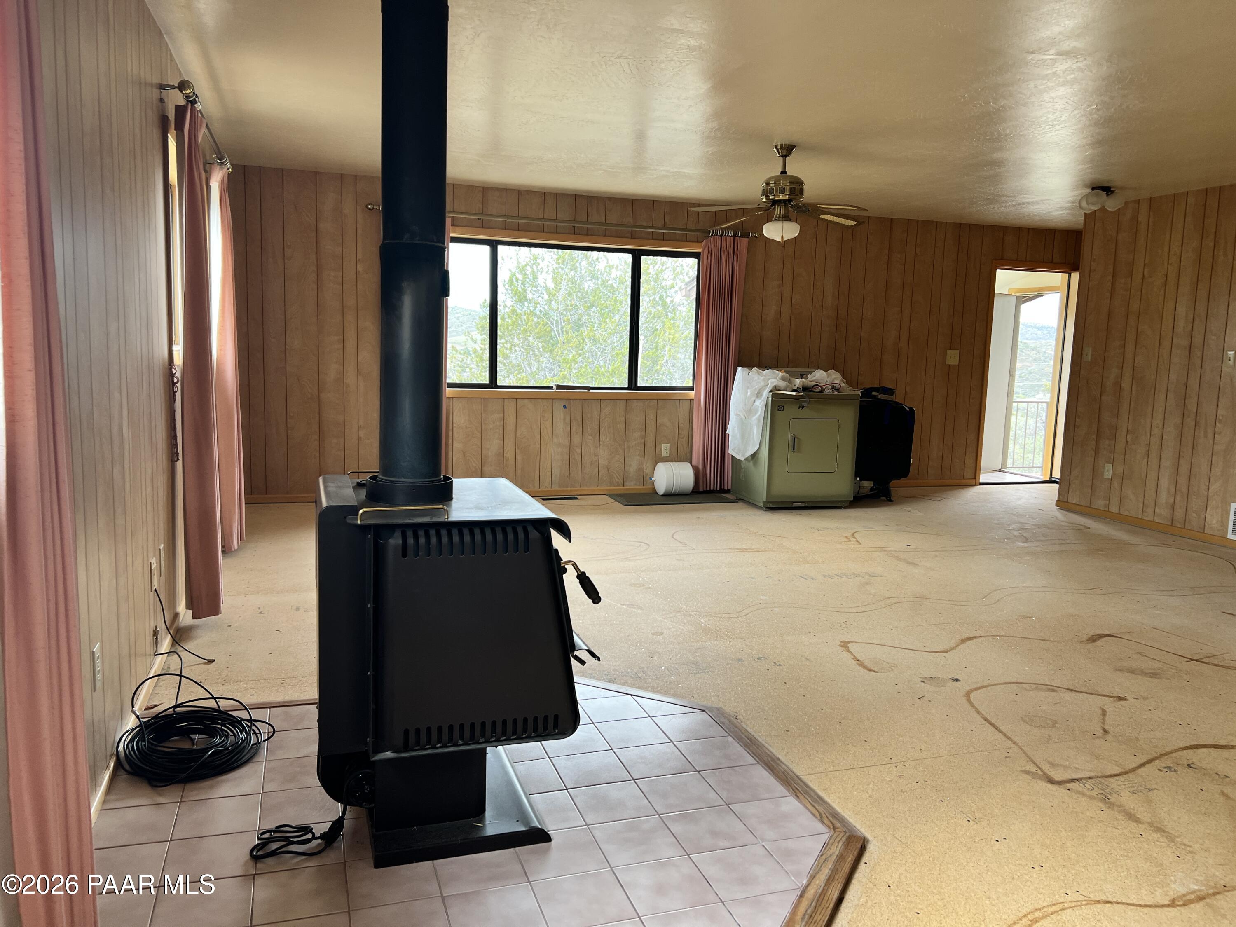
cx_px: 618
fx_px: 928
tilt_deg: -7.5
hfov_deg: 67.3
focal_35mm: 26
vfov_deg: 53.1
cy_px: 464
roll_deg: -1.7
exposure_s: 1/121
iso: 80
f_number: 1.5
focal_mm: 5.7
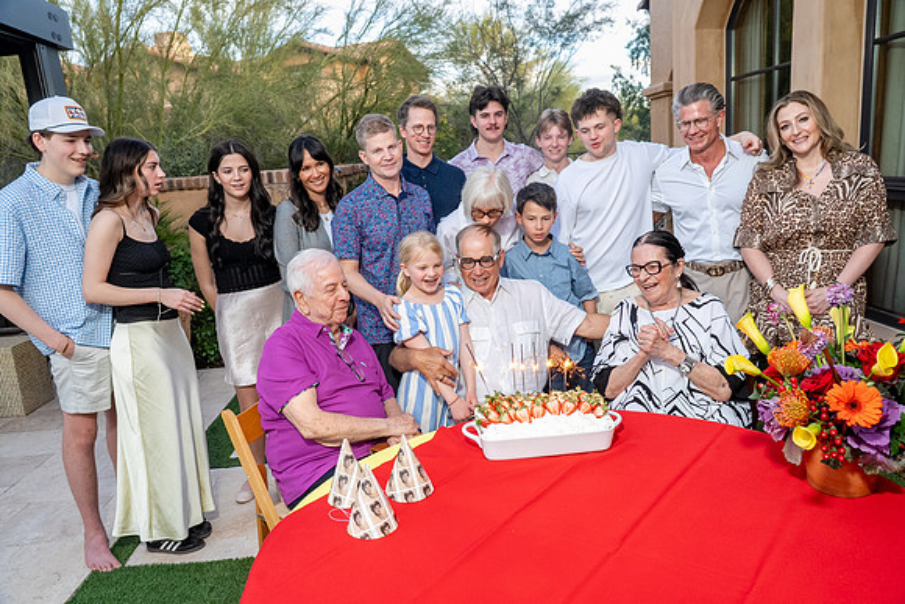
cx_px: 452
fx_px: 654
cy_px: 302
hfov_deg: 69.4
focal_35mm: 26
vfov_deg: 49.6
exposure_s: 1/160
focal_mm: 26
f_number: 6.3
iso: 1250
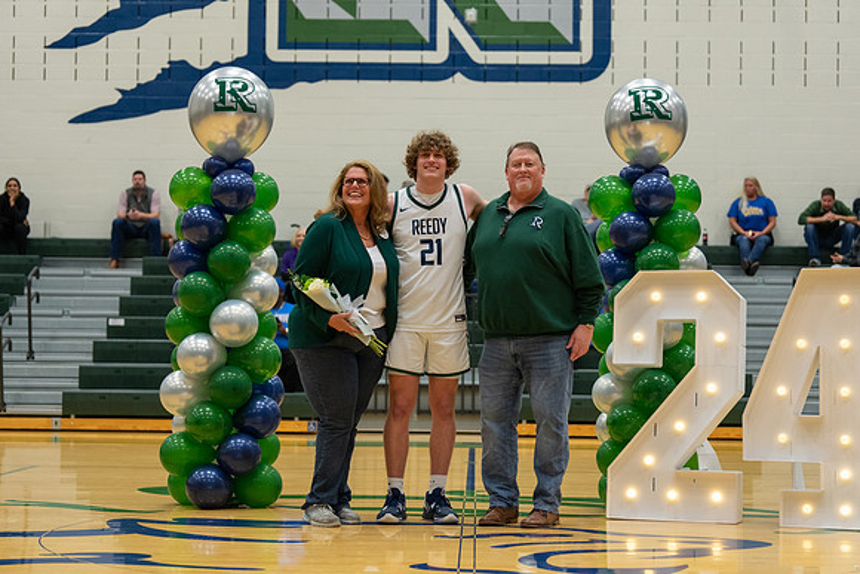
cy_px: 287
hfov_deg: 28.8
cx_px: 430
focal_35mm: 70
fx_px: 1673
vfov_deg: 19.5
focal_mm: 70
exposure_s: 1/320
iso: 2500
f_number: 2.8
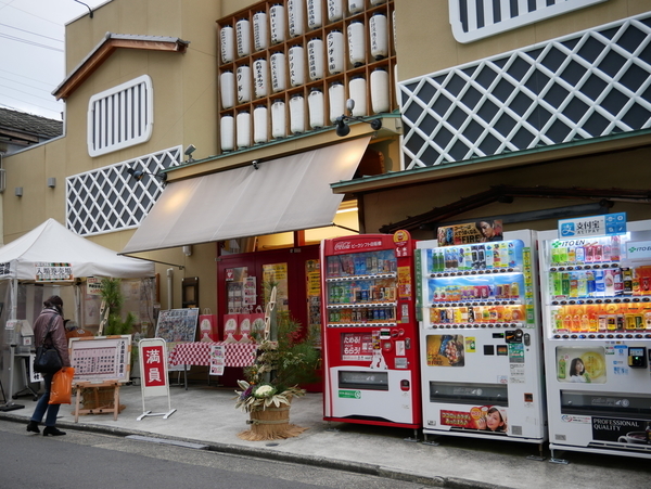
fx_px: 678
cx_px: 326
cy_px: 244
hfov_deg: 51.3
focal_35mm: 36
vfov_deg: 39.7
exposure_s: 1/60
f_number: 3.9
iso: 250
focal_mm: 18
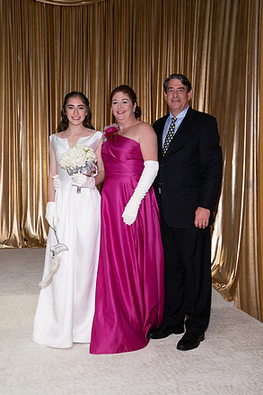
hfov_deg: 31.9
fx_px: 460
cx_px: 134
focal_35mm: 42
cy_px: 202
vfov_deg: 46.4
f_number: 5.6
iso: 800
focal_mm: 41
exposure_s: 1/160
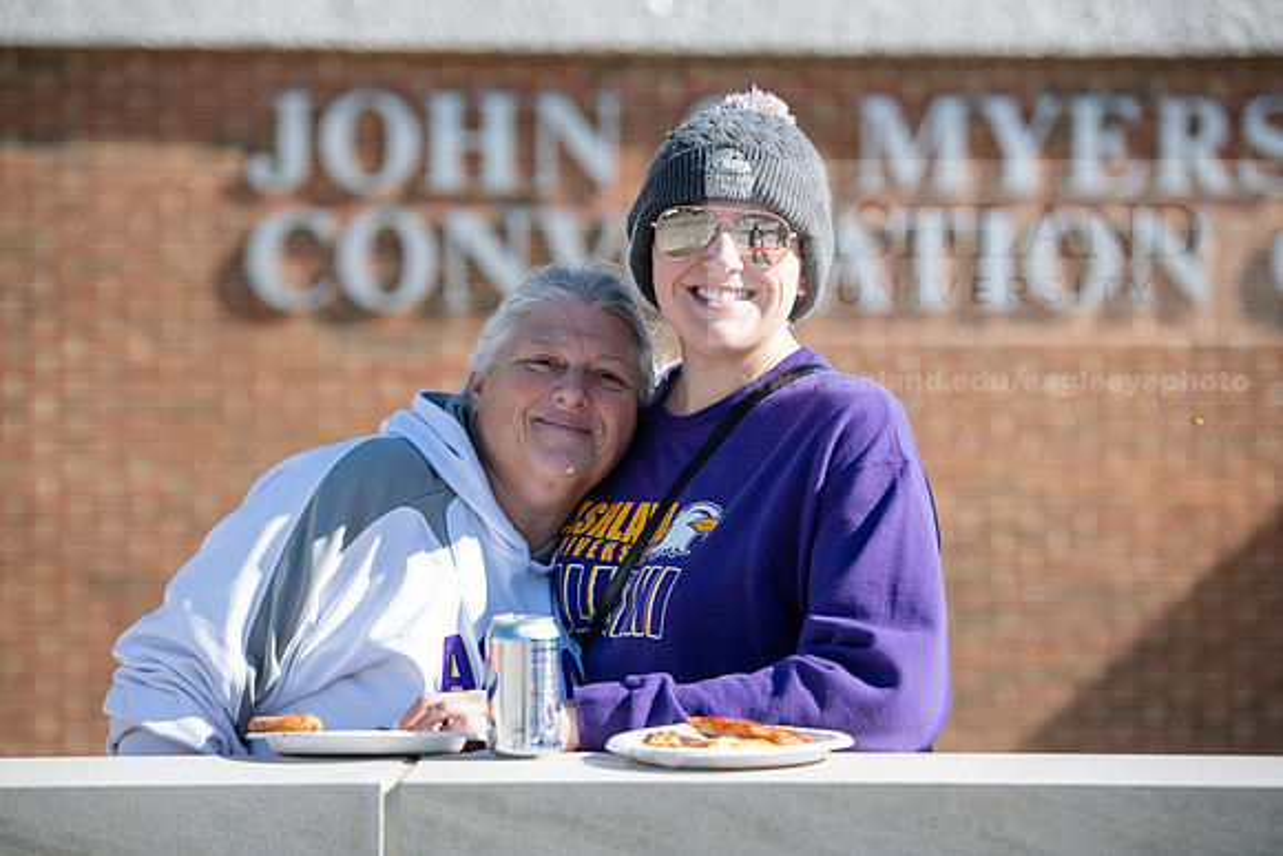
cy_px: 428
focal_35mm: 120
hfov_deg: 17.1
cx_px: 642
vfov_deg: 11.4
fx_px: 4277
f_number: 3.5
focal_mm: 120
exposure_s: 1/640
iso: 100
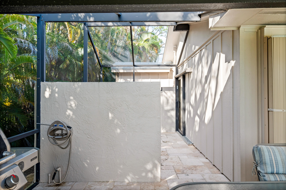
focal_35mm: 23
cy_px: 95
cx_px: 143
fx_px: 183
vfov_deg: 55.1
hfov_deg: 76.1
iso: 800
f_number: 8
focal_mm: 23
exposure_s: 1/25
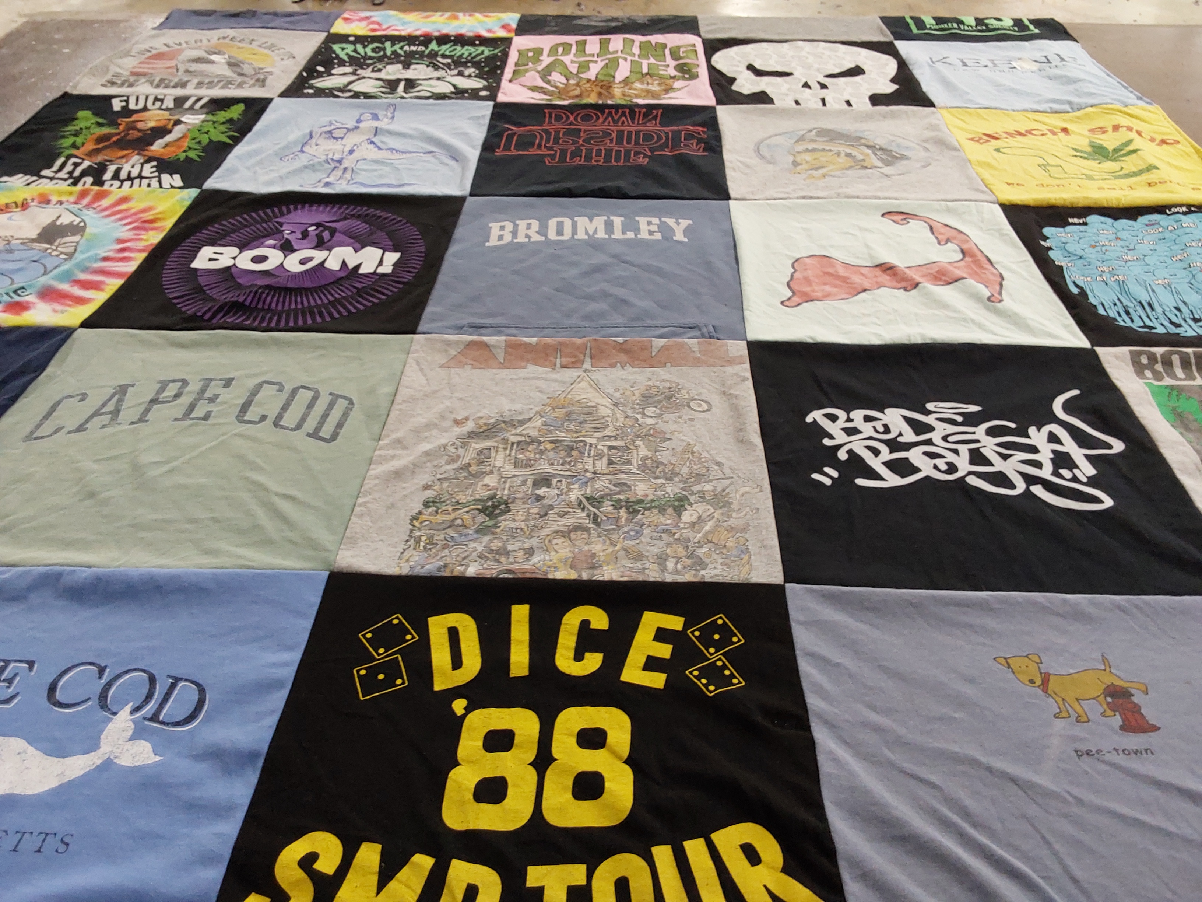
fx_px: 972
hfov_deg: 63.4
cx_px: 601
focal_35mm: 28
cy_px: 451
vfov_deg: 49.7
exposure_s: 1/60
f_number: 1.9
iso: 125
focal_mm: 2.91
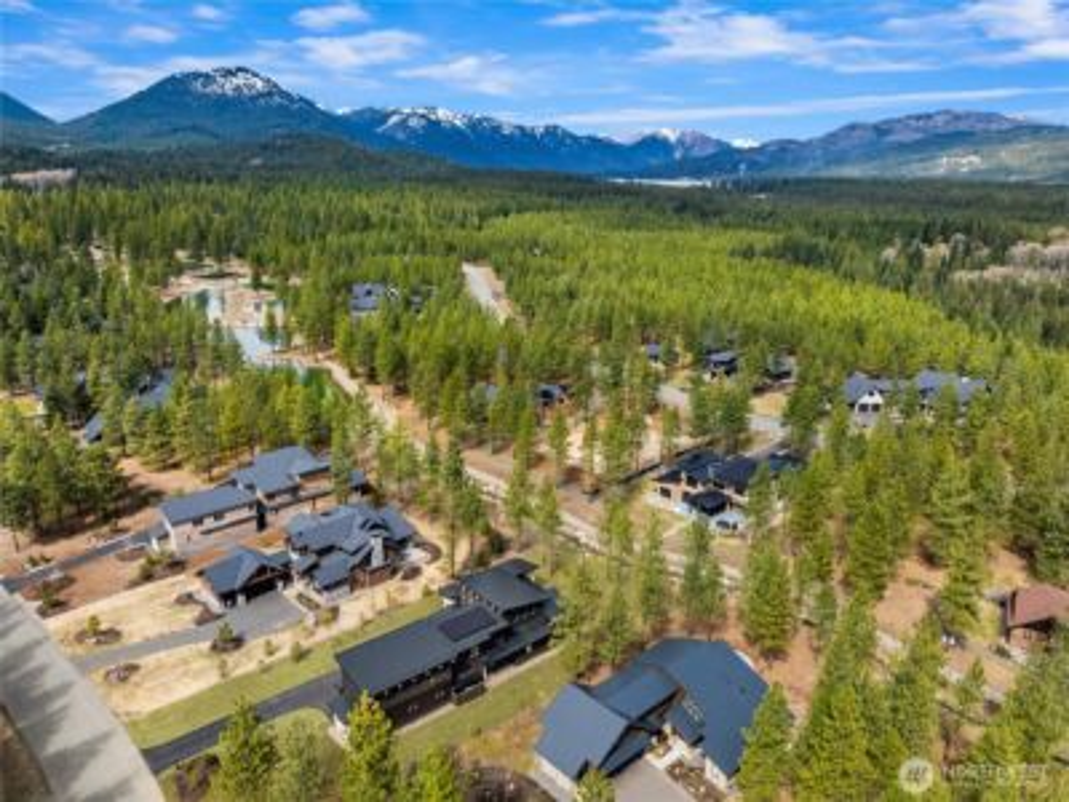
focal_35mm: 24
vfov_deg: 56.8
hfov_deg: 71.6
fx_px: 741
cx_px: 534
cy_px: 401
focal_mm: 12.29
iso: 140
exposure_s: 1/1600
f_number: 2.8
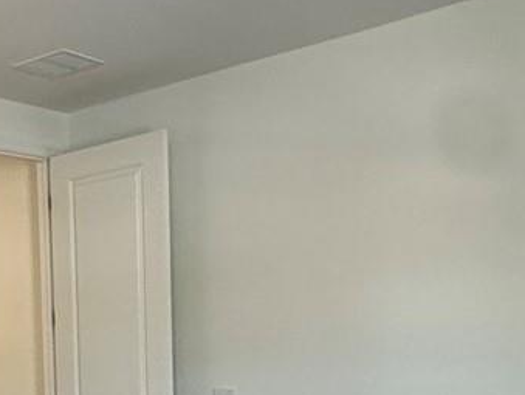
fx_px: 1002
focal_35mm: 66
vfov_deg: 21.1
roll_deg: +1.6
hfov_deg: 27.4
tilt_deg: -3.8
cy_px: 441
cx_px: -20
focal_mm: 2.22
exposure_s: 1/120
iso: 250
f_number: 2.2
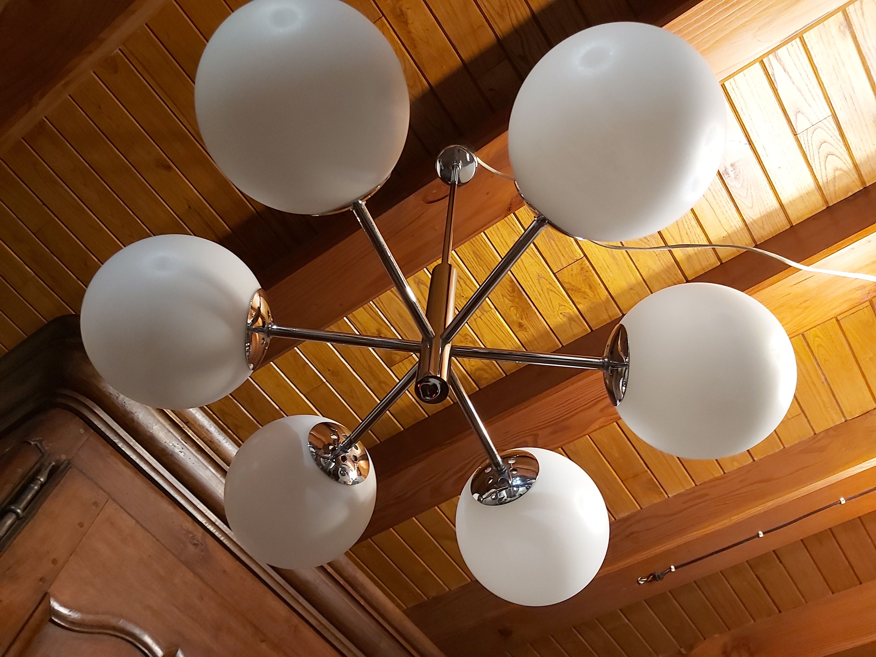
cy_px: 328
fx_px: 658
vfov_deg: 53.1
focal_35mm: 26
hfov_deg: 67.3
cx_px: 438
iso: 250
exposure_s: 1/25
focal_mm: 3.92
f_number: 1.7
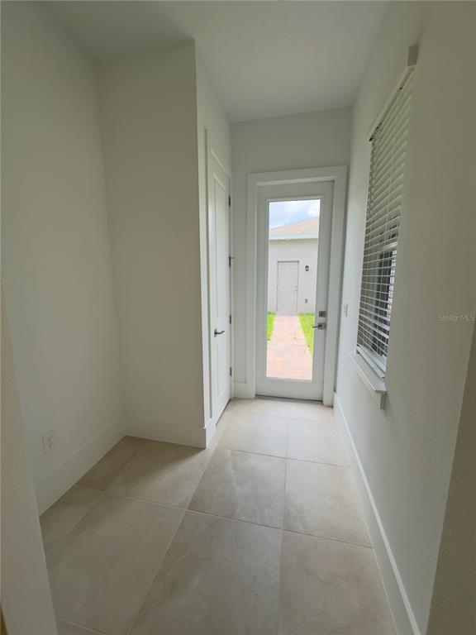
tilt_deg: -8.6
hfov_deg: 85.7
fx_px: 257
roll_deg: -2.1
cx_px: 238
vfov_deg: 102.1
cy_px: 318
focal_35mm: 14
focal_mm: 2.22
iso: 40
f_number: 2.2
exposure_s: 1/396
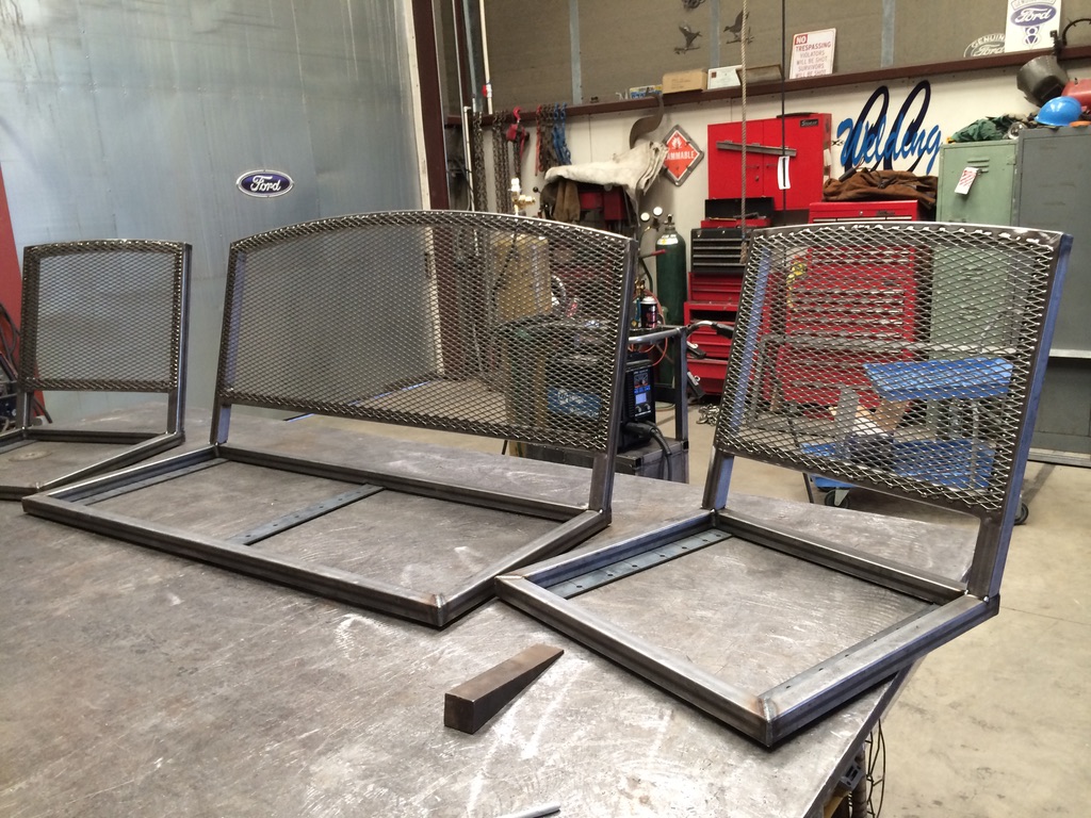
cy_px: 409
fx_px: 946
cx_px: 546
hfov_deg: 60.0
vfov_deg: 46.8
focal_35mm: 30
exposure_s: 1/30
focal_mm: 4.12
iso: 50
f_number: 2.2
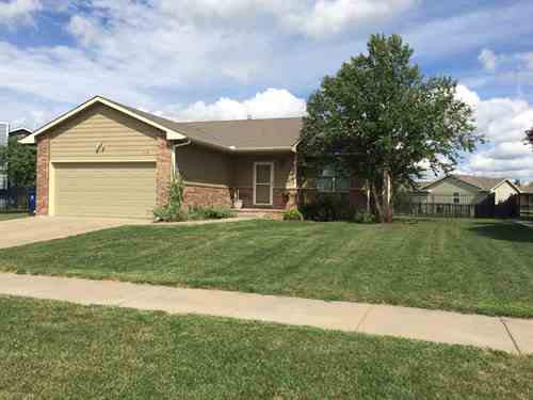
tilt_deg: -0.6
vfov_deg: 48.2
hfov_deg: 61.7
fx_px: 447
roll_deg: -1.2
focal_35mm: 29
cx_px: 266
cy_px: 200
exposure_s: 1/3165
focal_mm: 4.15
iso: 32
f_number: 2.2
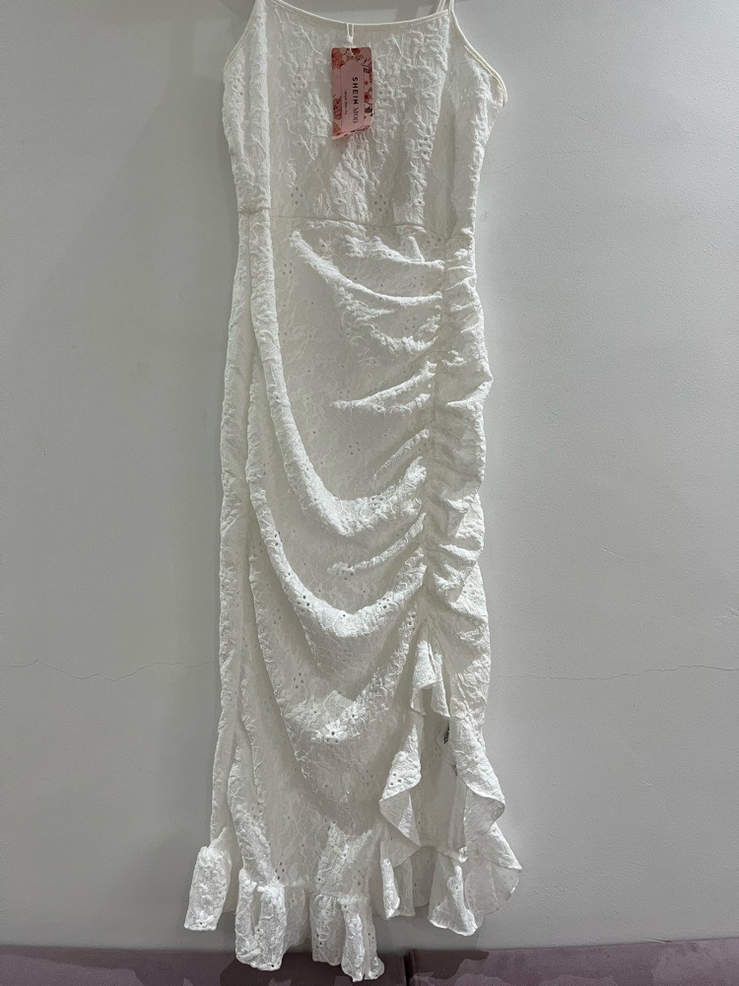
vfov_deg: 67.3
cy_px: 493
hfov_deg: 53.1
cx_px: 370
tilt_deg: -3.4
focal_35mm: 26
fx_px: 740
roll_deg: +1.3
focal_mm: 5.1
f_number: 1.6
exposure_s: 1/79
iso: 125
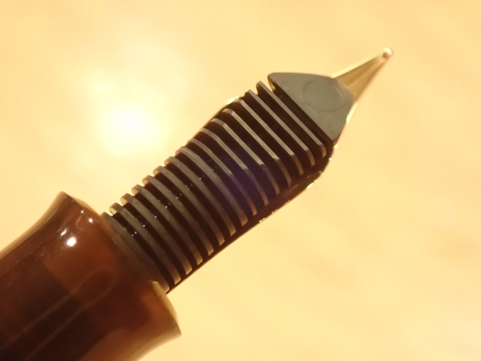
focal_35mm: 100
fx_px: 1390
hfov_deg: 19.6
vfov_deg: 14.8
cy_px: 180
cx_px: 240
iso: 1600
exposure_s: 1/13
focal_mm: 18
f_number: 4.9
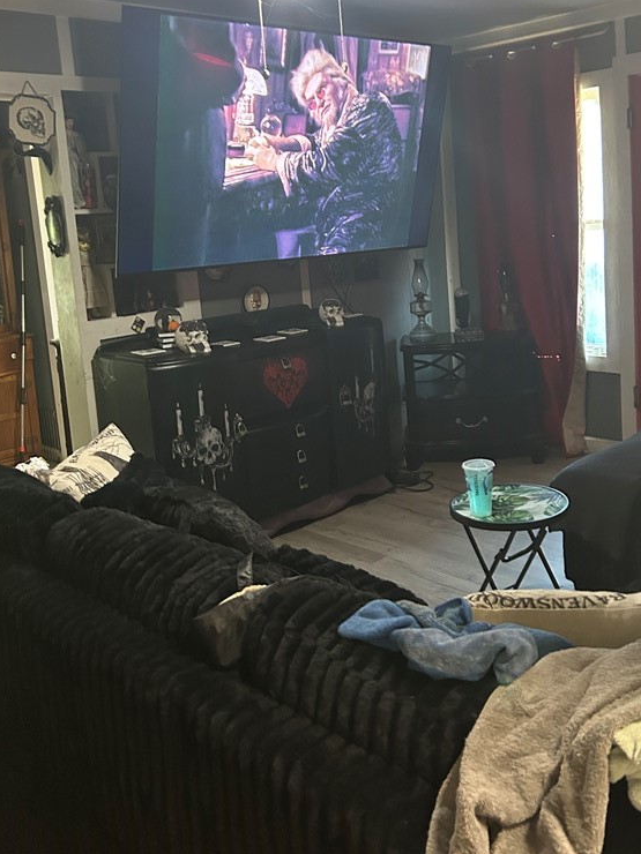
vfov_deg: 50.9
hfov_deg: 39.4
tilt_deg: -7.0
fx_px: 889
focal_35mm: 36
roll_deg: +3.7
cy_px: 330
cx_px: 401
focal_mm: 5.7
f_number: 1.5
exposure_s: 1/40
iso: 640
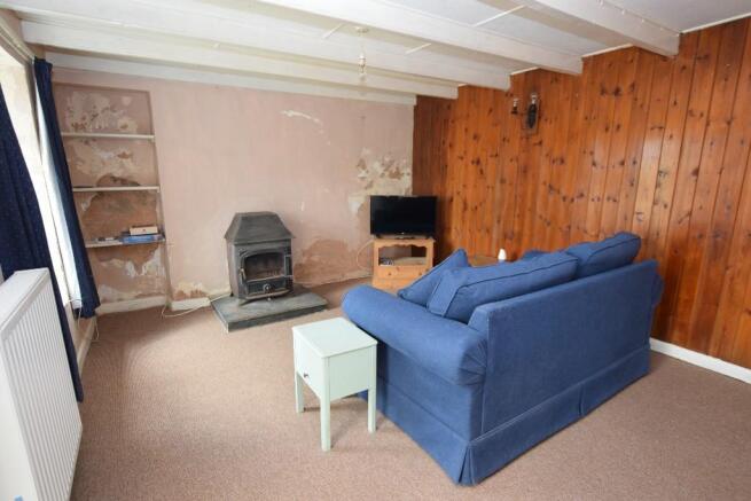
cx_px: 376
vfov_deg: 67.4
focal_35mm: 18
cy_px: 250
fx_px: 376
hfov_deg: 90.0
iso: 900
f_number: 3.5
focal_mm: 12
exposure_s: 1/60
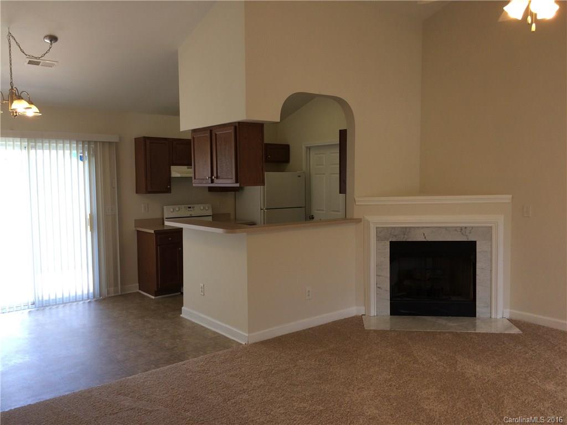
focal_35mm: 29
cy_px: 212
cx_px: 284
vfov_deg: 48.2
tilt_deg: -5.9
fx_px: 475
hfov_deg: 61.7
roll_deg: -0.1
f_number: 2.2
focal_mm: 4.15
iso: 40
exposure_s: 1/60
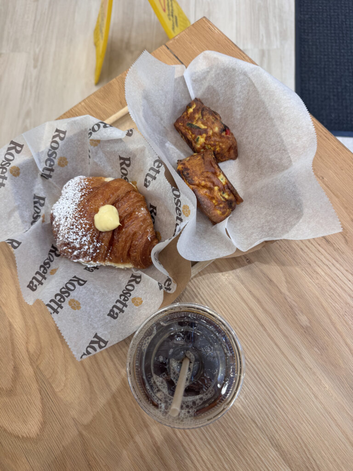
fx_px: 326
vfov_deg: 71.6
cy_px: 236
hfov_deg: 56.8
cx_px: 176
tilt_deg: -74.3
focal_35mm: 24
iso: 64
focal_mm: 6.76
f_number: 1.78
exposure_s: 1/120
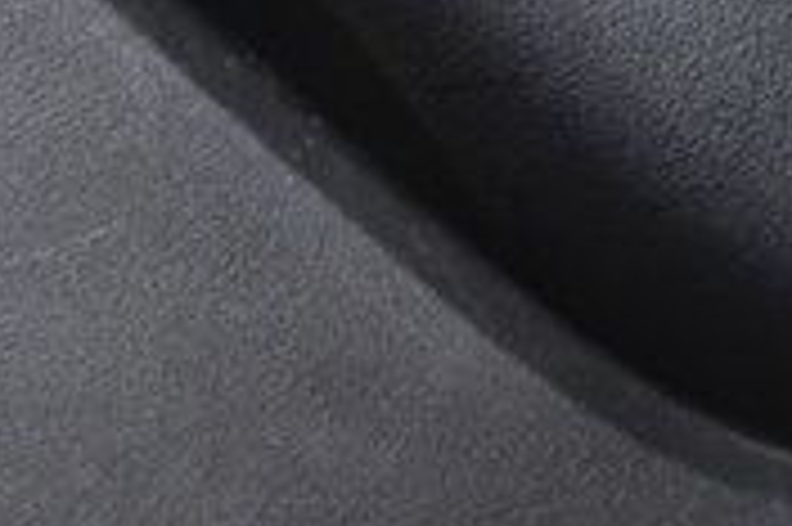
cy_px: -699
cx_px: 621
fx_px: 7693
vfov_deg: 3.9
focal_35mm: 350
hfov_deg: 5.9
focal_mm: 40
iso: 2500
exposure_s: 1/200
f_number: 4.5
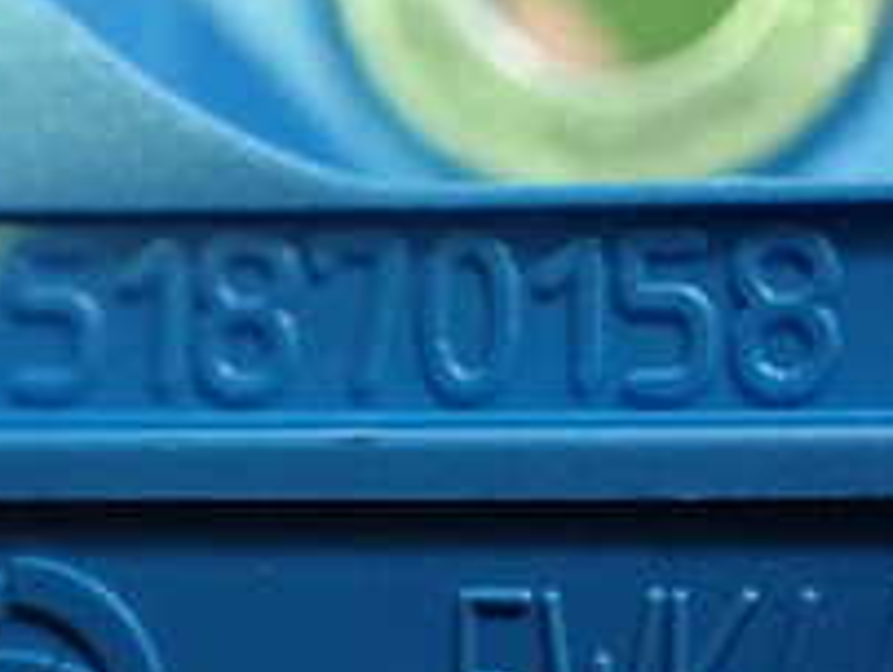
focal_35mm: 89
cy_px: 526
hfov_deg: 21.8
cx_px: 690
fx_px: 2299
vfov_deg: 16.5
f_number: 2.3
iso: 800
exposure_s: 1/40
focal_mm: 5.4
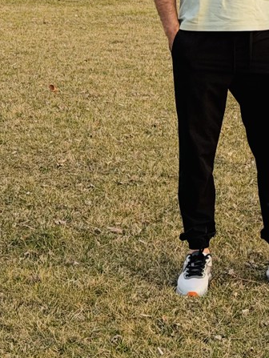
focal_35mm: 143
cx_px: 234
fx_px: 1480
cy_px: -51
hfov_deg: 10.3
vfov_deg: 13.5
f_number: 1.78
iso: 100
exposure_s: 1/94
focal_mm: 6.76
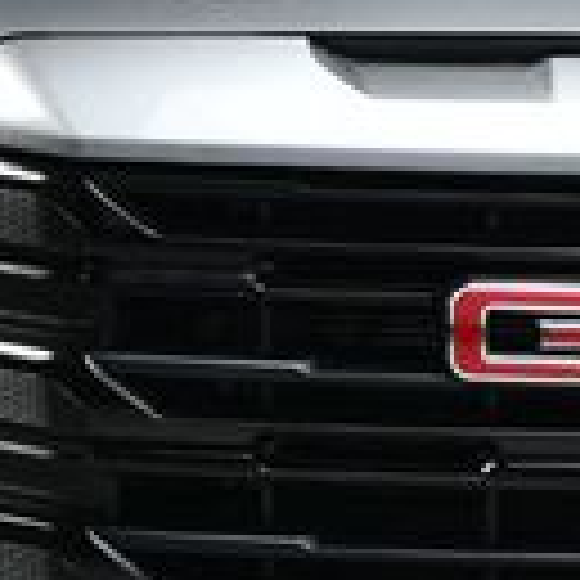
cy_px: 297
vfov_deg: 10.7
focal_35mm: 164
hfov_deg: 10.4
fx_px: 3109
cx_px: 742
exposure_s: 1/160
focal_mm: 26
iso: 100
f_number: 10
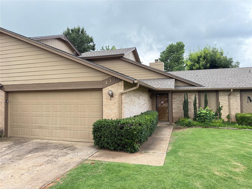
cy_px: 94
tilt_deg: +3.2
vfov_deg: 56.8
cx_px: 126
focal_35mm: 24
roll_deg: +0.8
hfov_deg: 71.6
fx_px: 175
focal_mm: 6.76
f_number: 1.78
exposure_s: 1/1046
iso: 100
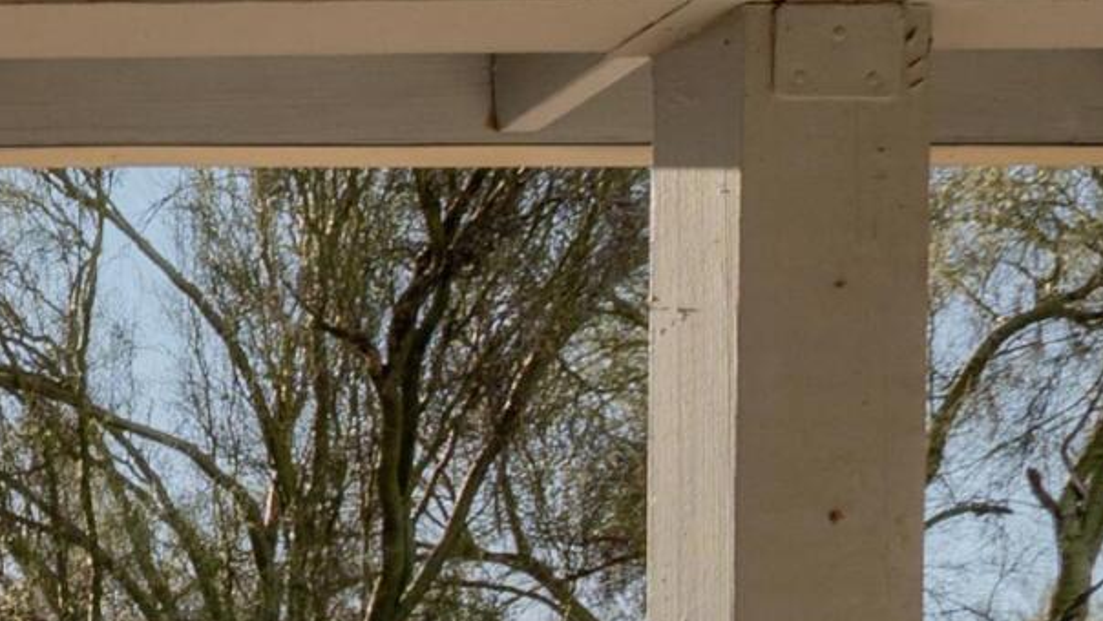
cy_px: 1090
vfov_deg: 13.9
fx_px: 2282
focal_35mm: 78
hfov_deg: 18.7
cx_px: -1045
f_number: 13
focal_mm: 10
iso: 100
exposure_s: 1/60
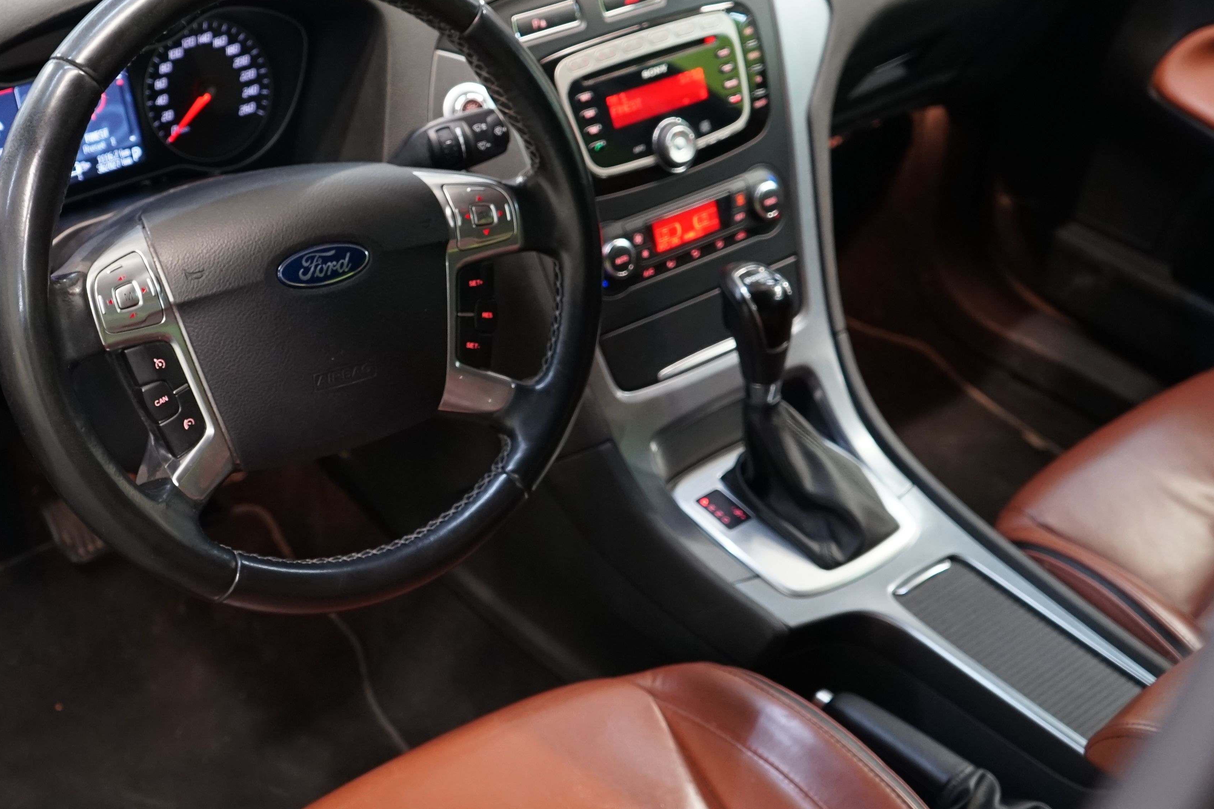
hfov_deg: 24.4
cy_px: 385
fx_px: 2799
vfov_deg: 16.5
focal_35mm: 83
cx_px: 491
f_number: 4
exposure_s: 1/30
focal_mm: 47
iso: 1250
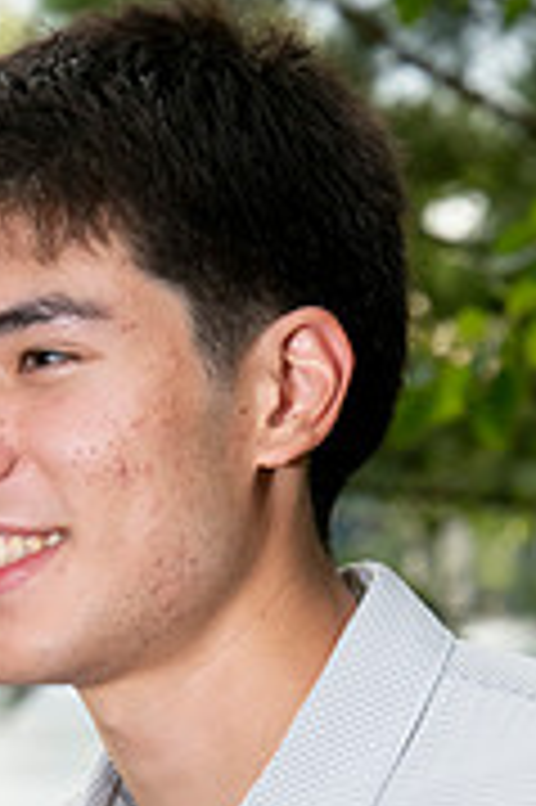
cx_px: 135
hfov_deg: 4.0
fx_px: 7585
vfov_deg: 6.1
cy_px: 887
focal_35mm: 339
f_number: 10
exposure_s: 1/160
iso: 2000
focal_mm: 135
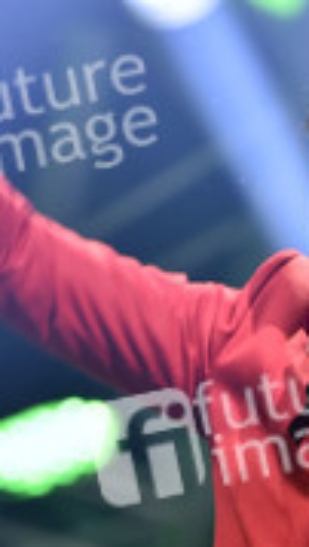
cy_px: 587
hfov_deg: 1.2
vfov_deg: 2.1
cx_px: 333
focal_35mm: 1051
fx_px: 15273
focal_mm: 450
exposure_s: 1/125
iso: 2000
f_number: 5.6
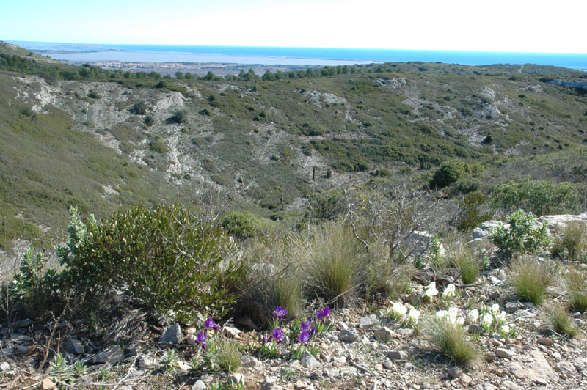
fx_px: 611
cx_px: 294
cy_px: 195
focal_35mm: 38
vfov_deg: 35.4
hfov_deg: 51.3
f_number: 18
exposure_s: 1/40
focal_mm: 25
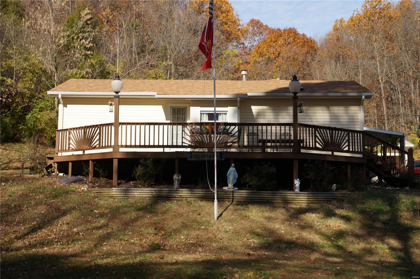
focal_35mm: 57
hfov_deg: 35.1
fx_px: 664
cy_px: 140
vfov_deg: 23.7
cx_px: 210
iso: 100
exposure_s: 1/160
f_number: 9
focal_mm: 38
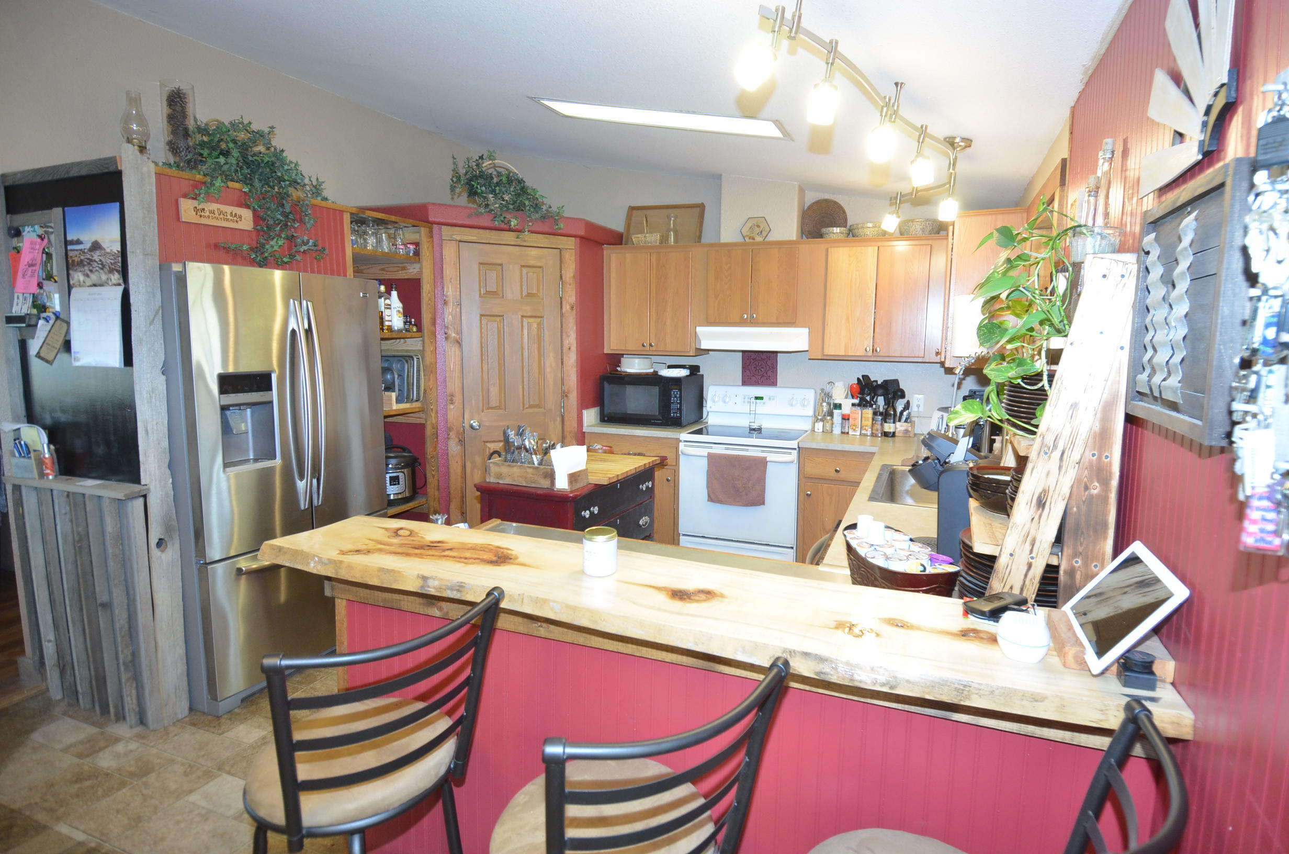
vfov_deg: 67.1
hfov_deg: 90.1
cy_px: 427
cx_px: 644
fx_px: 643
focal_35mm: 18
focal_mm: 12
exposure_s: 1/50
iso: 800
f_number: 4
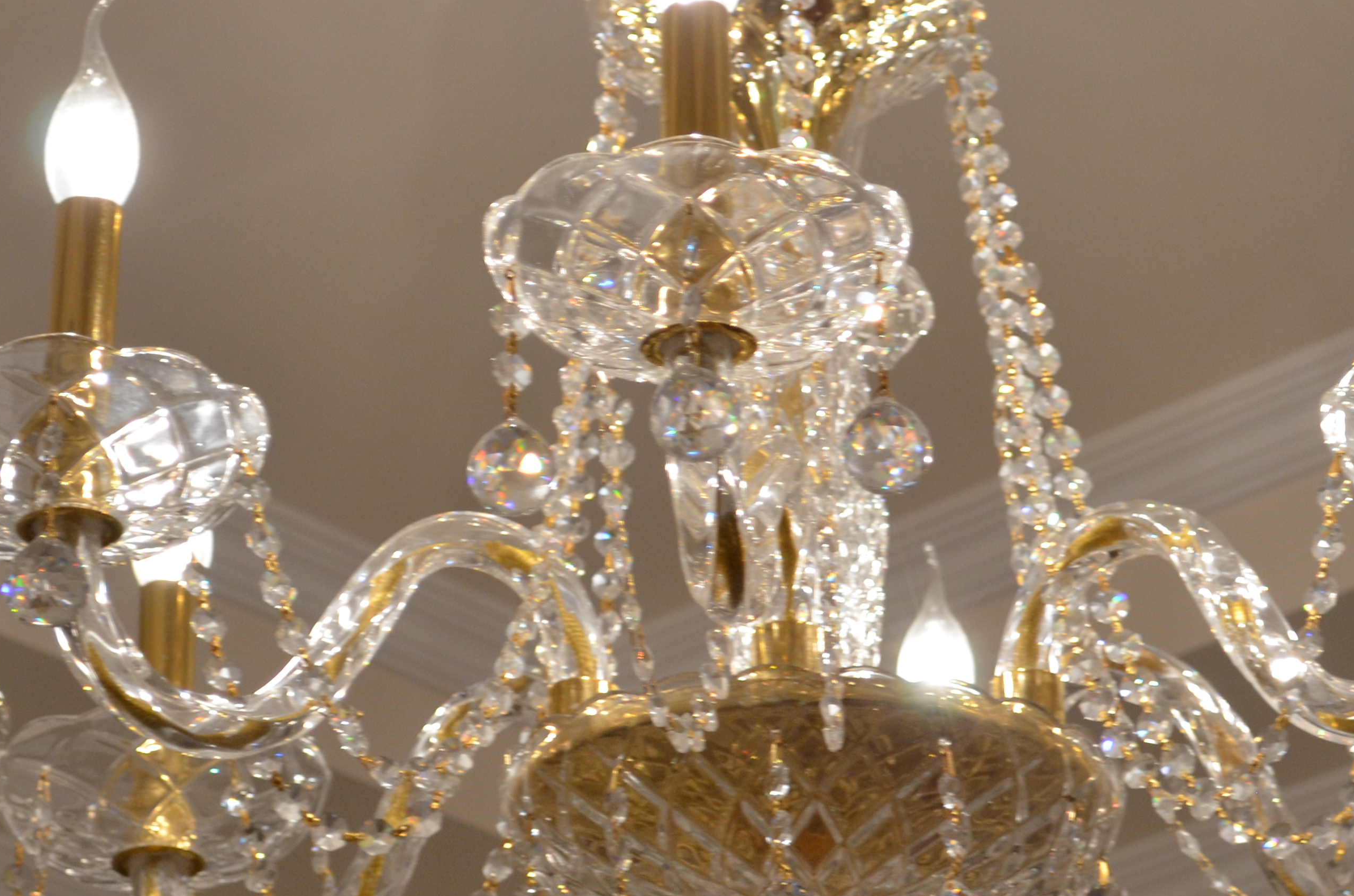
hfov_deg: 15.8
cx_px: 805
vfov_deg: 10.5
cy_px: 388
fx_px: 4877
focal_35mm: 130
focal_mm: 45
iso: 640
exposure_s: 1/30
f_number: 5.3
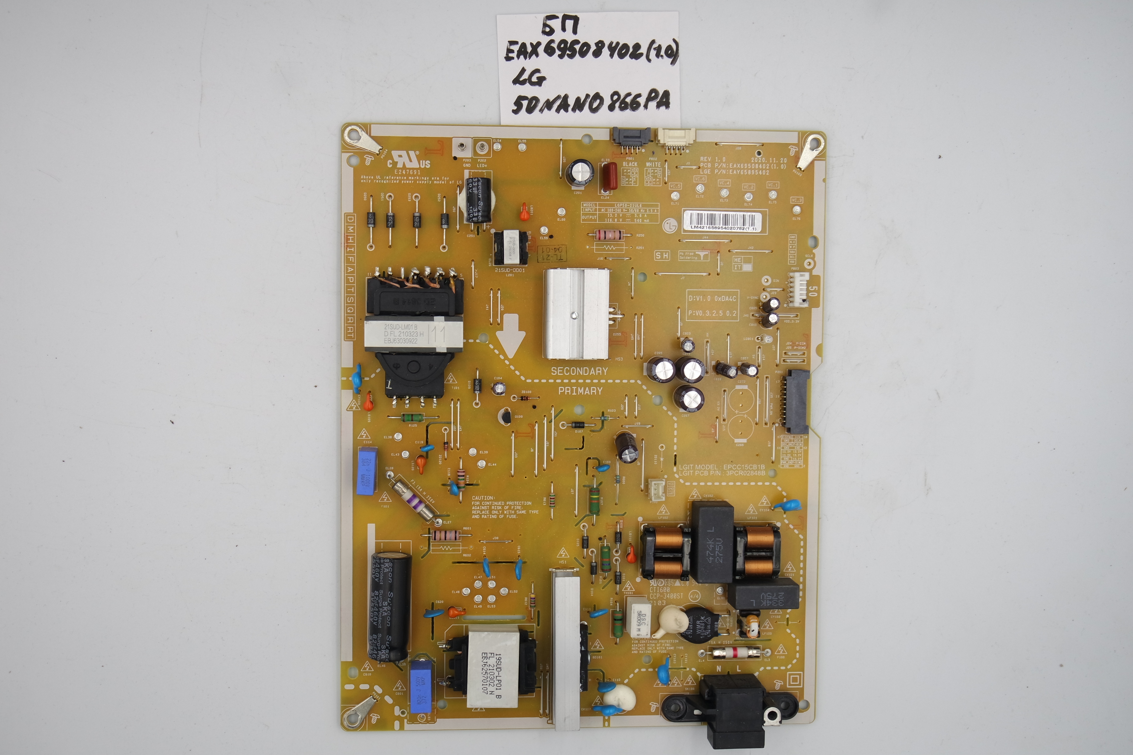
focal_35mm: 40
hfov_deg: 48.5
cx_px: 566
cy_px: 378
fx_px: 1259
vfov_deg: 33.4
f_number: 5
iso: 160
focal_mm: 15
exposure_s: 1/125
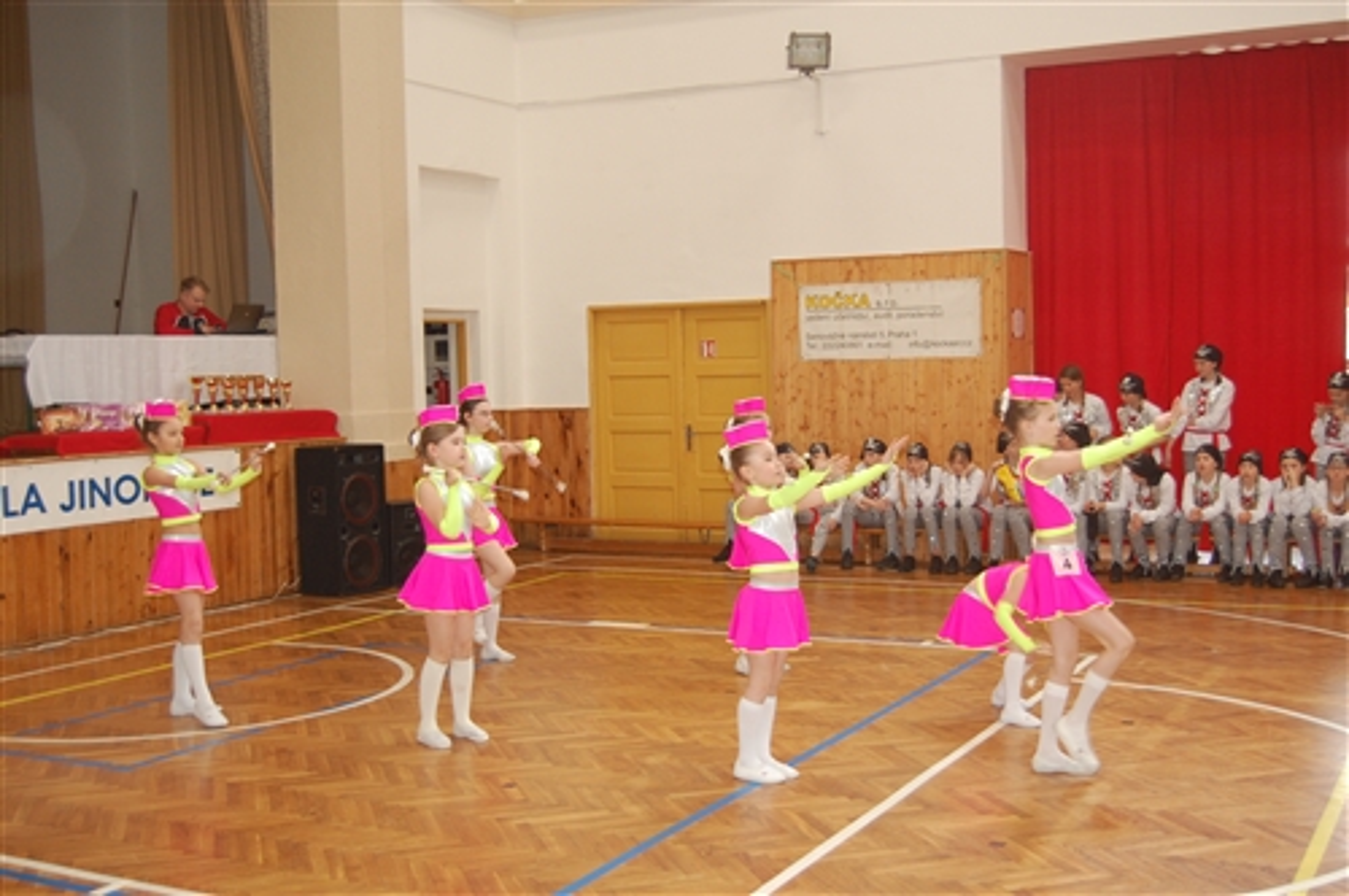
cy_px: 448
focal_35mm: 42
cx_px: 674
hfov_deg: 46.5
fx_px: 1572
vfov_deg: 31.8
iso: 560
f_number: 4.2
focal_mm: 28
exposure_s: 1/60
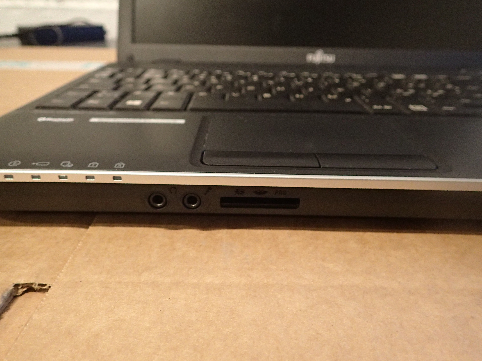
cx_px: 241
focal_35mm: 28
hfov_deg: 63.4
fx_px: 390
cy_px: 180
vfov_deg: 49.7
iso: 800
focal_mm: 5.14
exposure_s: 1/30
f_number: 2.2
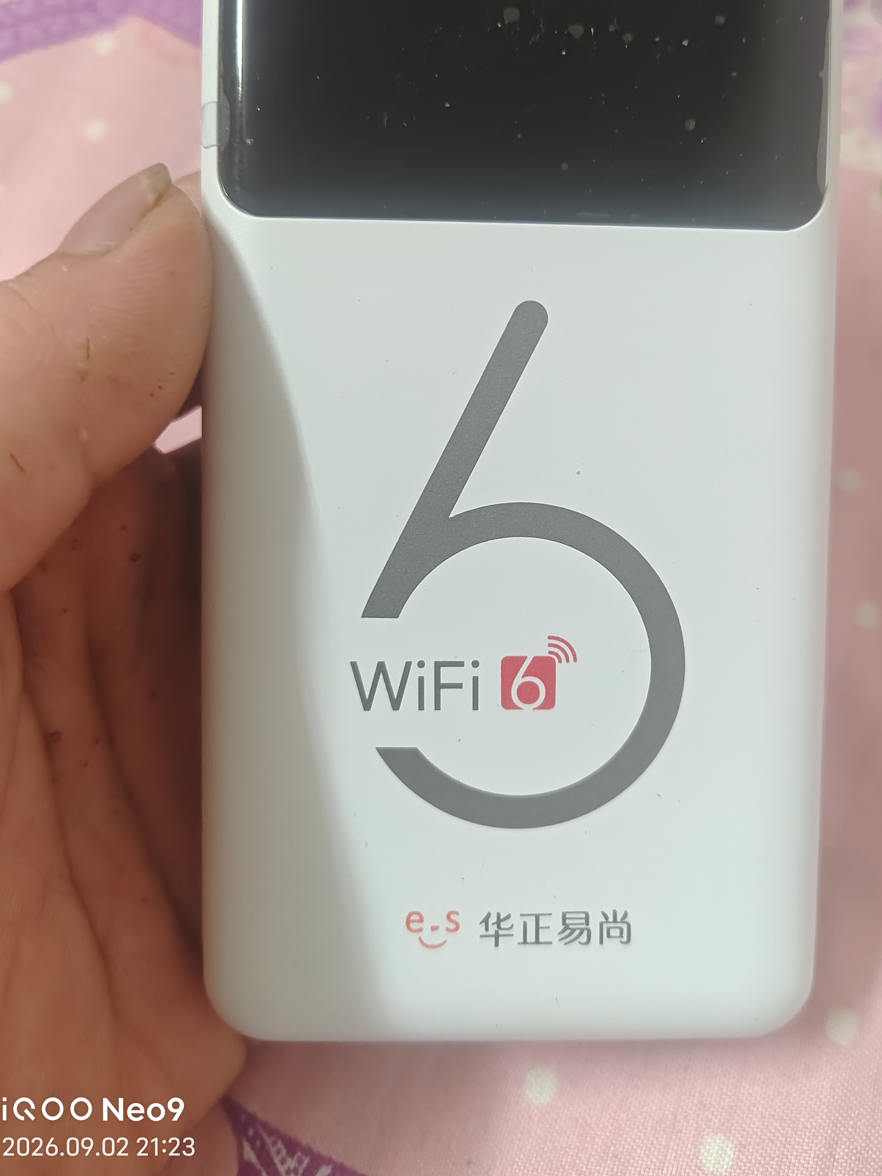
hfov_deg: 49.6
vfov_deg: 63.0
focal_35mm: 28
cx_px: 507
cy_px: 478
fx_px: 951
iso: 1853
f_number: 1.88
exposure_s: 1/100
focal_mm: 5.56
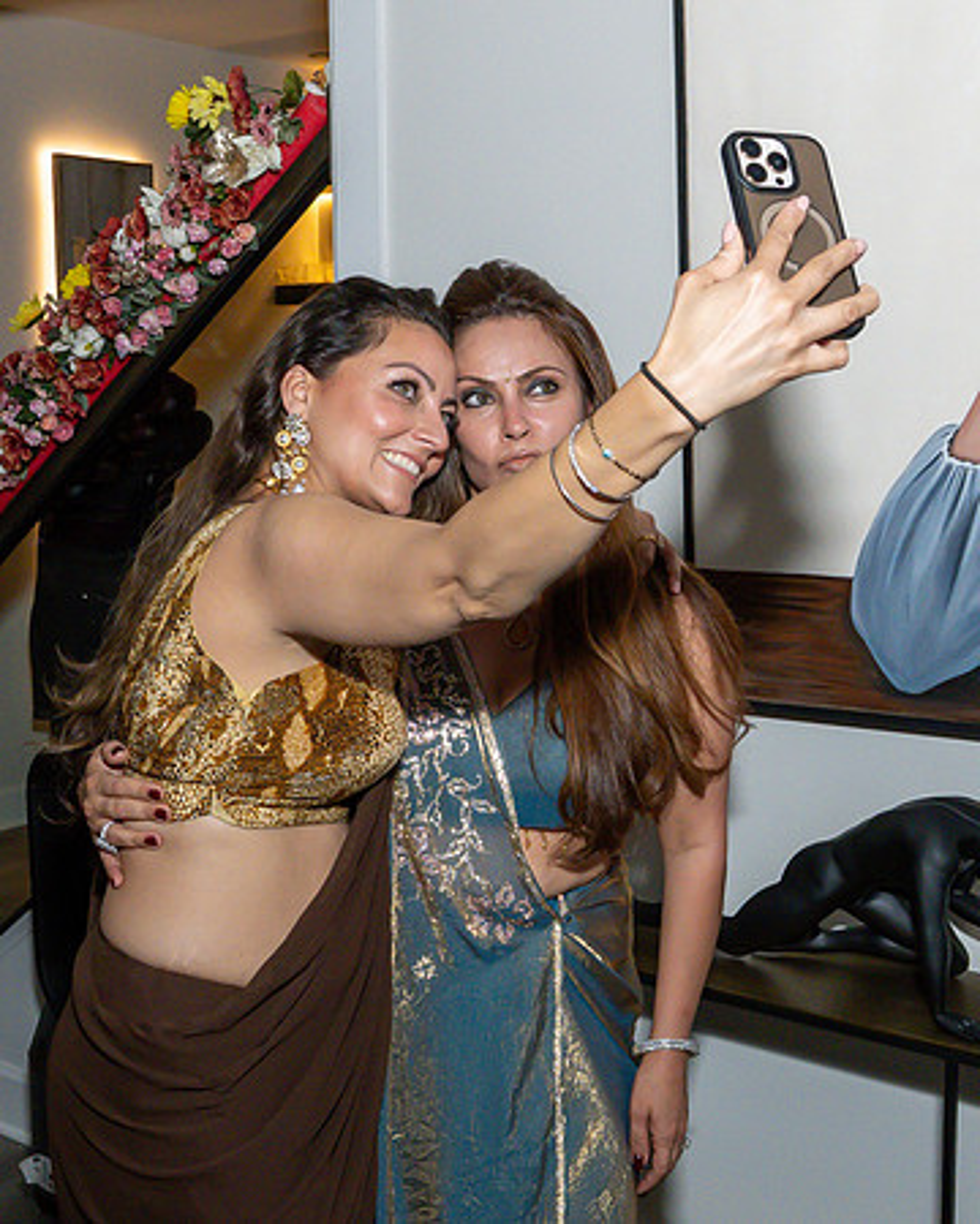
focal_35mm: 46
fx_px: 1650
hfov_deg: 33.1
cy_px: 569
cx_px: 498
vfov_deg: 40.7
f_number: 7.1
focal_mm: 18
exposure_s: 1/250
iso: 800
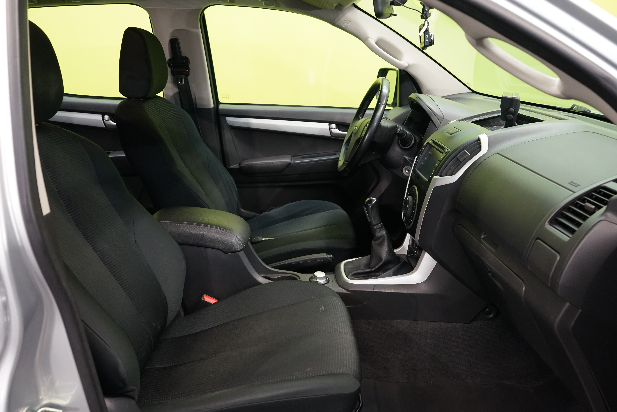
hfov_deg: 65.5
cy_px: 206
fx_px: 480
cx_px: 308
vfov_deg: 46.4
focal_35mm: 28
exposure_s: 1/40
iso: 2000
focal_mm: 28
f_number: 5.6
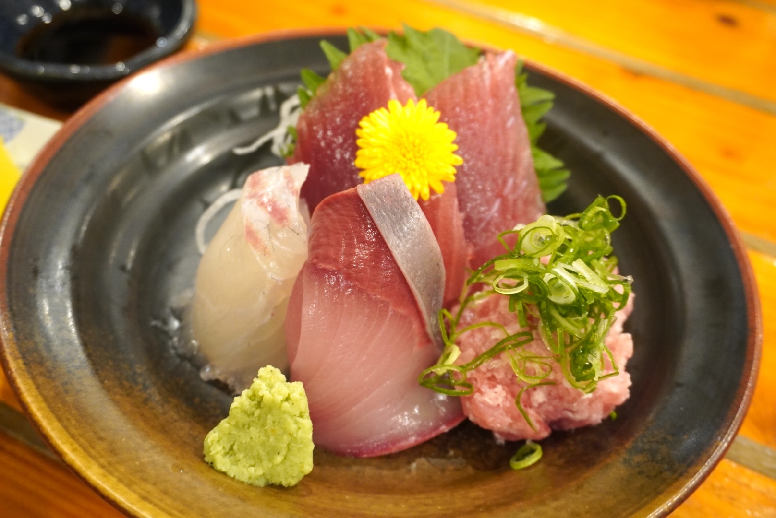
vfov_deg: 36.9
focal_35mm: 36
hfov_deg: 53.1
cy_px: 259
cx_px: 388
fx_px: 777
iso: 2500
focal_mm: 24
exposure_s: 1/50
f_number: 4.5
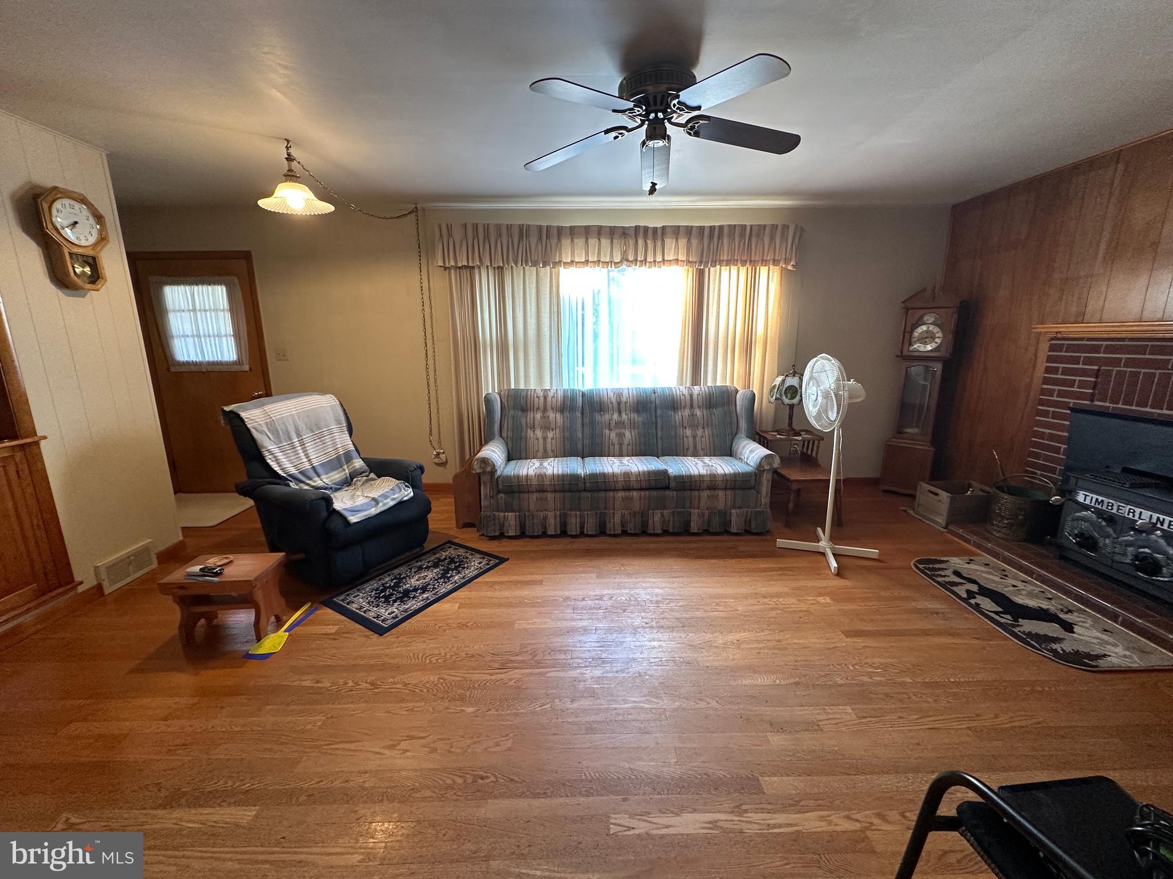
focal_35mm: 14
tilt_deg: -11.8
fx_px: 474
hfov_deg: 102.1
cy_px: 440
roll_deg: +1.0
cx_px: 586
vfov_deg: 85.7
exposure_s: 1/60
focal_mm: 2.22
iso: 250
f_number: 2.2
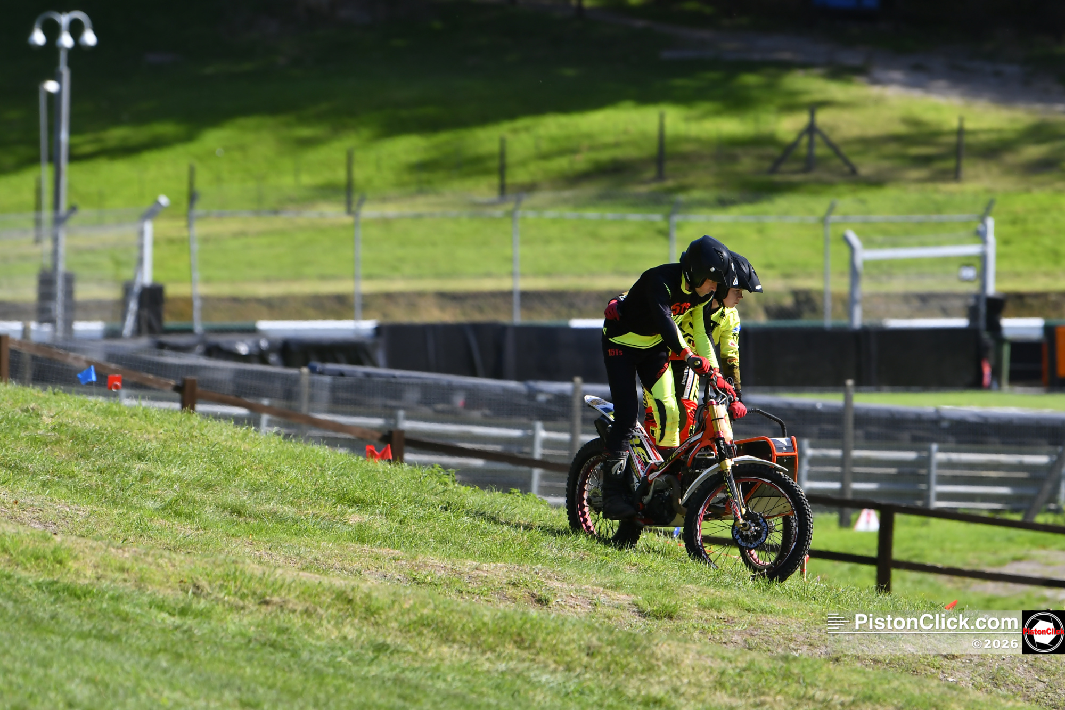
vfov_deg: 4.6
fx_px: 8874
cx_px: 532
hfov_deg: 6.9
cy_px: 355
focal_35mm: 300
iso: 320
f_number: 3.5
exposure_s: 1/800
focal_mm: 200
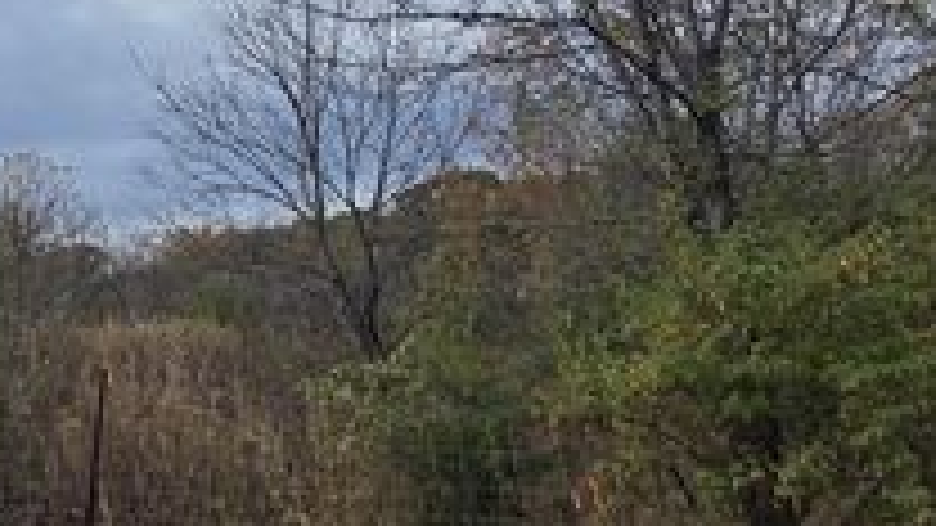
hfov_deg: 53.5
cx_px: 166
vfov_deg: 33.5
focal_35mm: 34
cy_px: 92
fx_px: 844
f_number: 2.2
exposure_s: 1/2929
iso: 50
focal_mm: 2.2
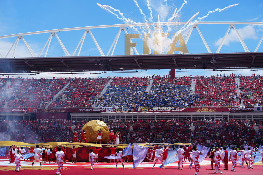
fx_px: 511
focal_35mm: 70
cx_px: 132
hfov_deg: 28.9
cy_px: 88
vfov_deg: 19.4
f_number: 5.6
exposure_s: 1/1000
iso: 160
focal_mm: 70
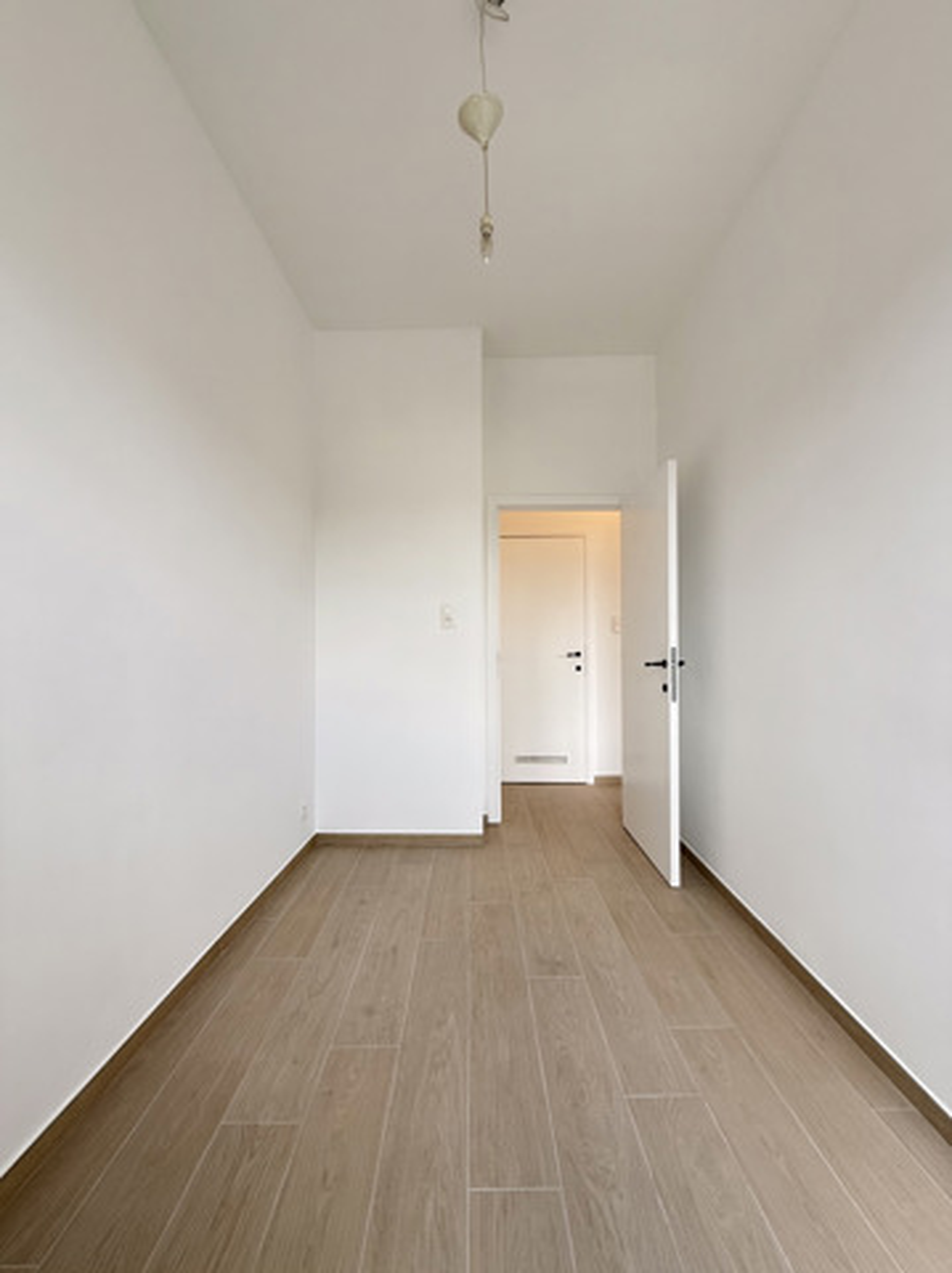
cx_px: 476
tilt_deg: +1.3
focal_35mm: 14
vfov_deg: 102.1
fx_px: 514
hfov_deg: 85.6
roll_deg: -0.5
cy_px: 636
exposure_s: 1/99
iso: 64
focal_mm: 2.22
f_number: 2.2
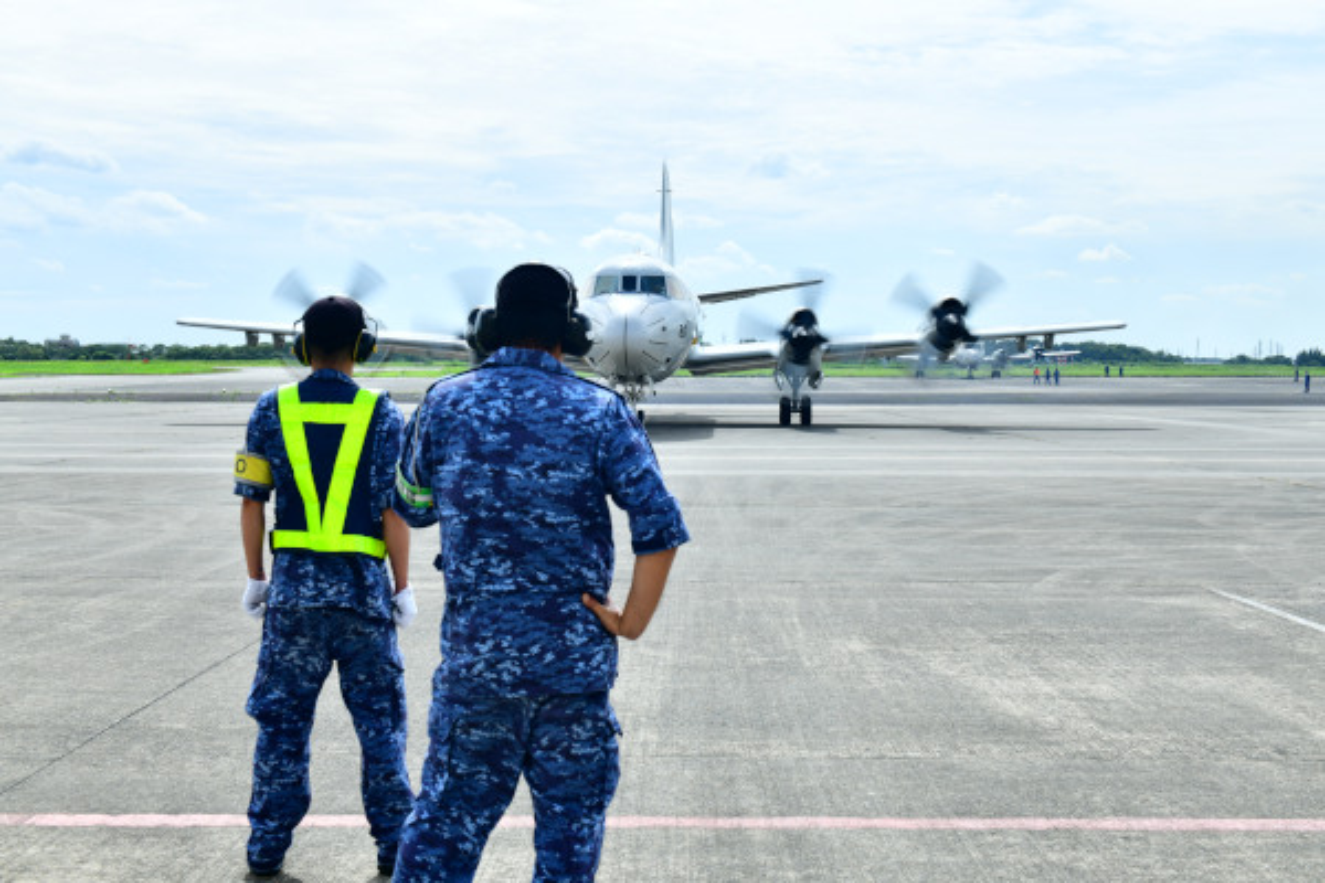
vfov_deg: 30.5
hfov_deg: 44.5
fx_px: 1619
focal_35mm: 44
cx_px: 662
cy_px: 442
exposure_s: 1/125
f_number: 13
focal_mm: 44
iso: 125
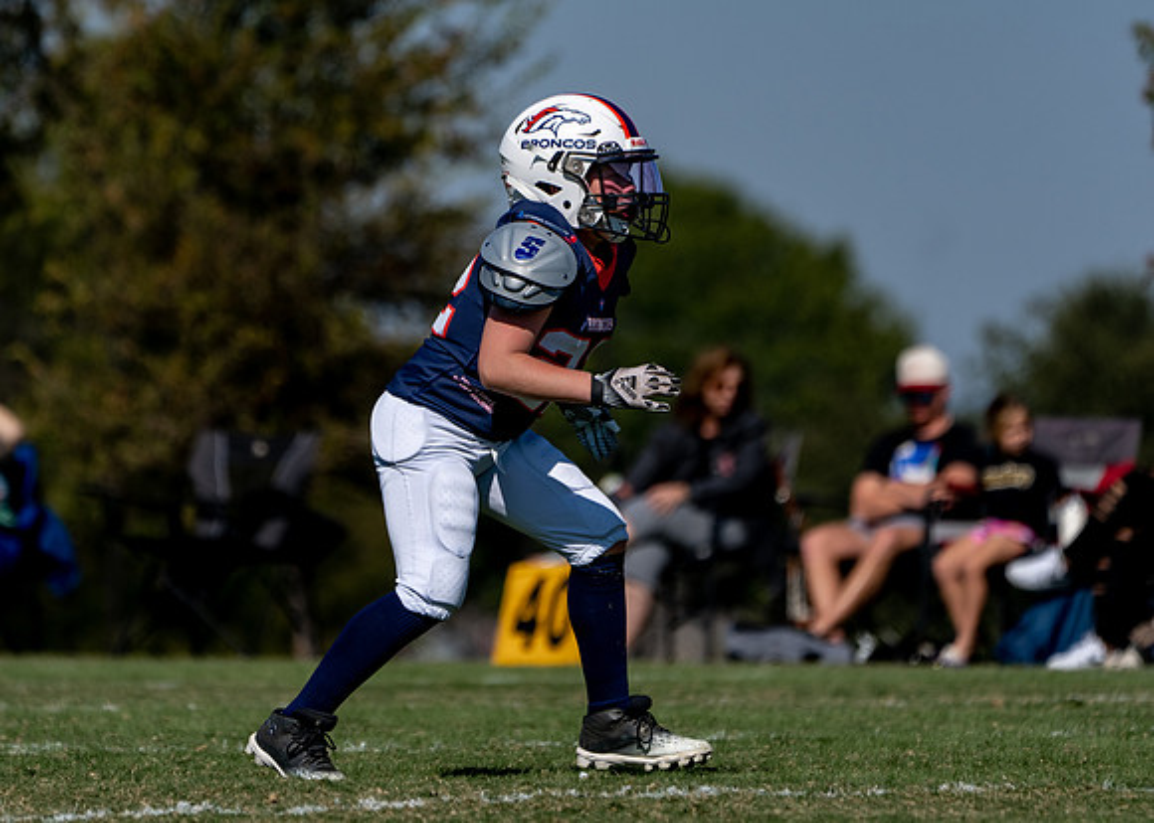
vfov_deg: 2.4
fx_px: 19262
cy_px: 284
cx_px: 503
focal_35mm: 588
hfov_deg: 3.4
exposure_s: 1/1600
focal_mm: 400
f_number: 5.6
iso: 125
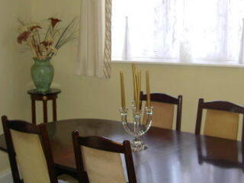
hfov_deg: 27.3
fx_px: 500
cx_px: 155
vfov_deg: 20.7
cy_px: 95
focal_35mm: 71
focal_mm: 8
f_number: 2.8
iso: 100
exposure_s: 1/60
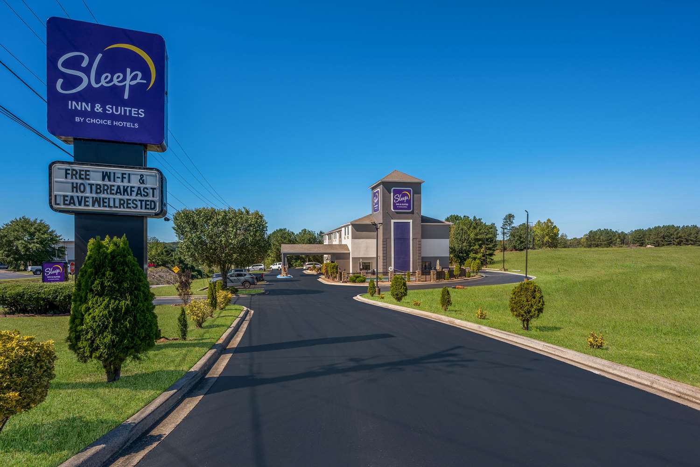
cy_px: 234
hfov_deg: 90.0
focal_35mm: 18
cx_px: 350
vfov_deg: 67.4
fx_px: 350
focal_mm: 18
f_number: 11
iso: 100
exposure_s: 1/160
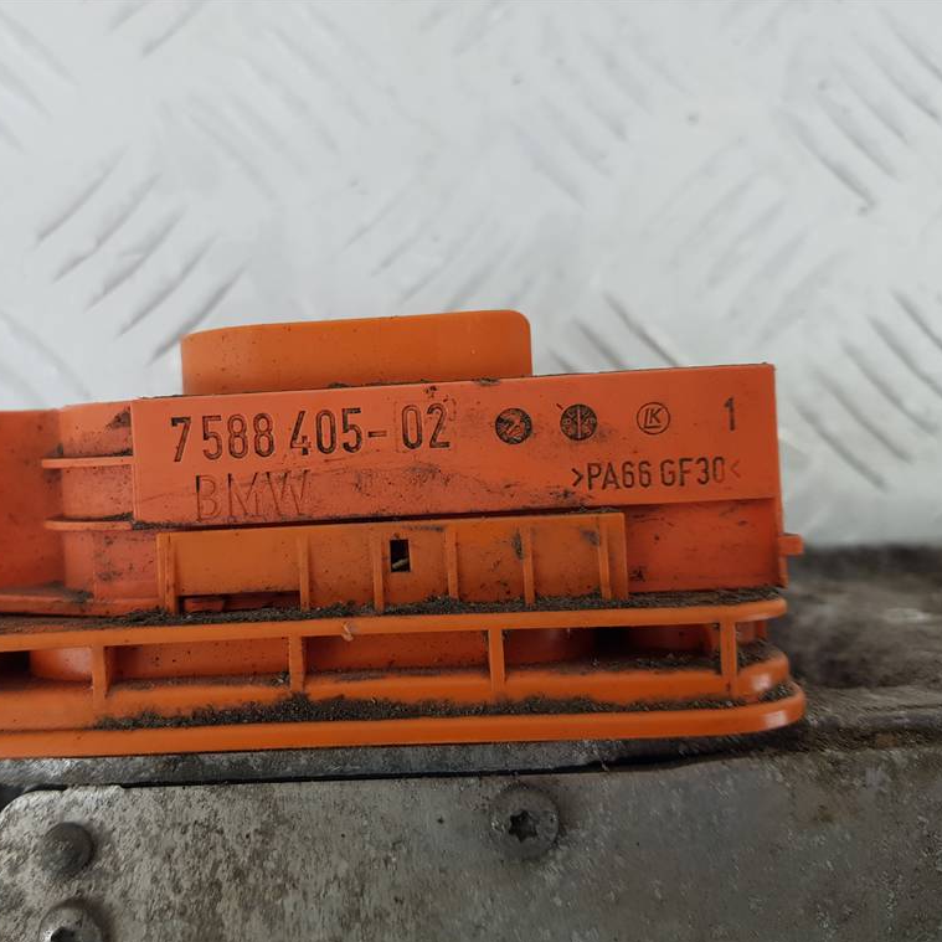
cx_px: 361
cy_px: 473
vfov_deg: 52.5
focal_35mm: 31
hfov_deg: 52.1
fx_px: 954
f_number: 1.7
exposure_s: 1/100
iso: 64
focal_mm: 4.2
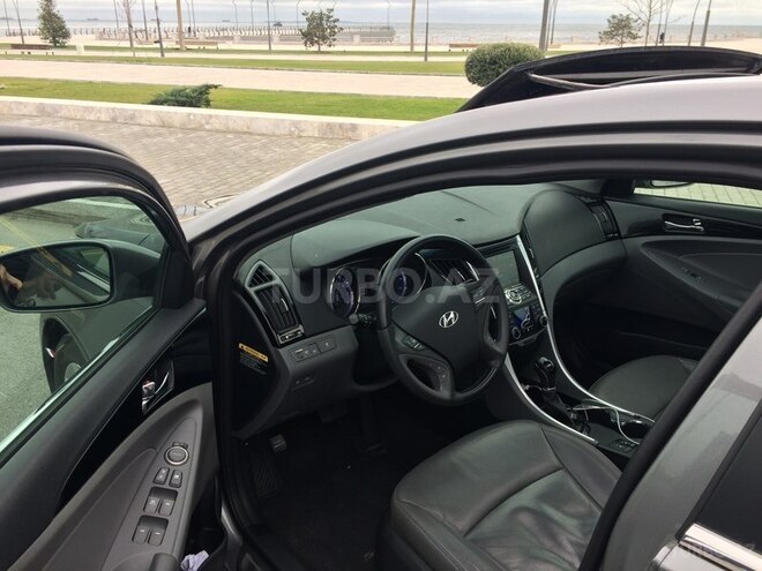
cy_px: 286
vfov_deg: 48.2
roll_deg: -0.7
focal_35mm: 29
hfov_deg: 61.7
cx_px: 381
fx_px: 638
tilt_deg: -21.8
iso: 32
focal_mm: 4.15
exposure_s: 1/107
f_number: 2.2
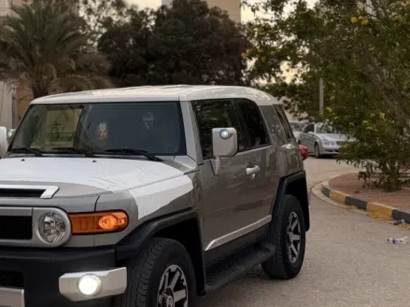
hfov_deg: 51.3
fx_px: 414
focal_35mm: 35
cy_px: 115
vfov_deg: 40.4
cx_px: 125
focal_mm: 6.76
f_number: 1.78
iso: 80
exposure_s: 1/632
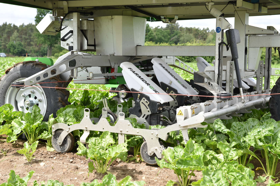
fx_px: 583
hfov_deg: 27.0
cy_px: 93
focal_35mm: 75
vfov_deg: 18.2
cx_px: 140
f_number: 6.3
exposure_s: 1/160
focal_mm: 50
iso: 100
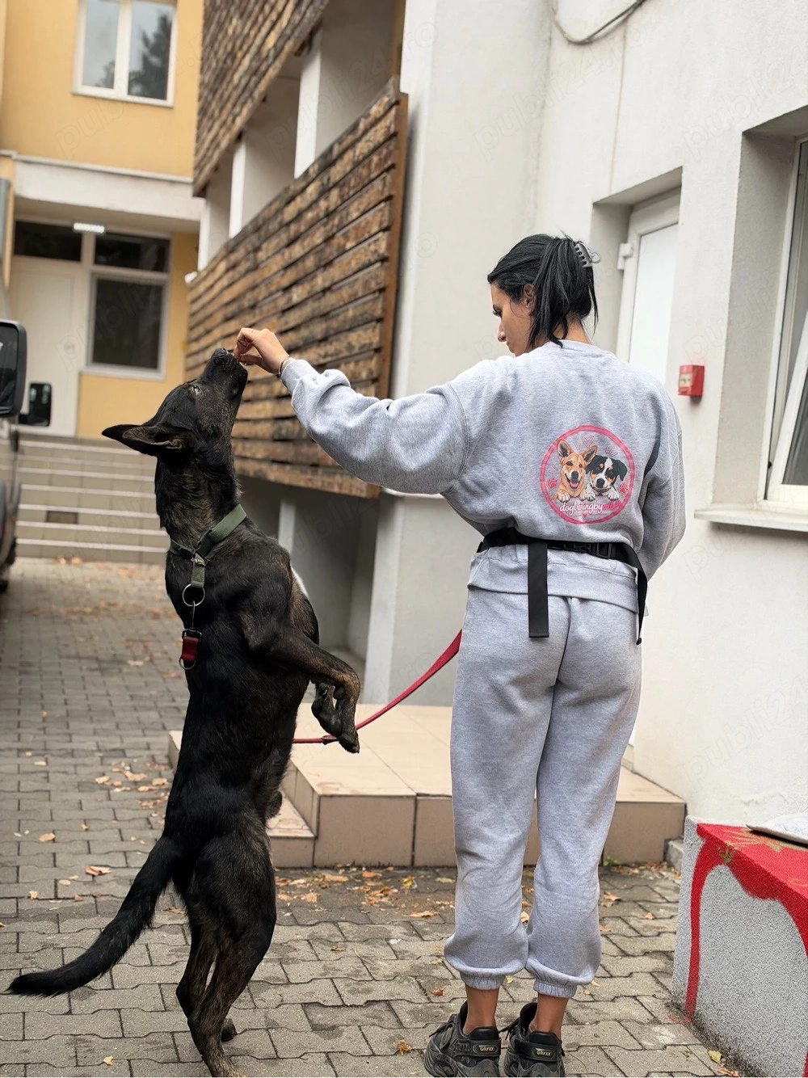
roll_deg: -3.7
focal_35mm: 48
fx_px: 1494
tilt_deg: +0.4
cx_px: 404
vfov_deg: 39.7
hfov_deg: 30.3
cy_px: 539
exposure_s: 1/878
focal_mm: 6.93
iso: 64
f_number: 1.8
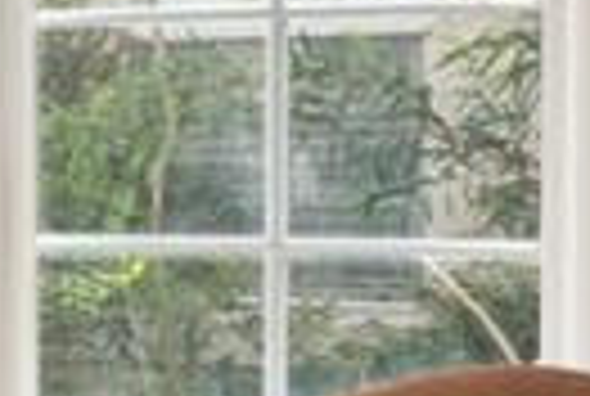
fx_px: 1922
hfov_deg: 9.5
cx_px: -1477
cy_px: 169
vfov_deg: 11.8
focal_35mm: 117
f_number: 4
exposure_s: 1/20
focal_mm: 10
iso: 125
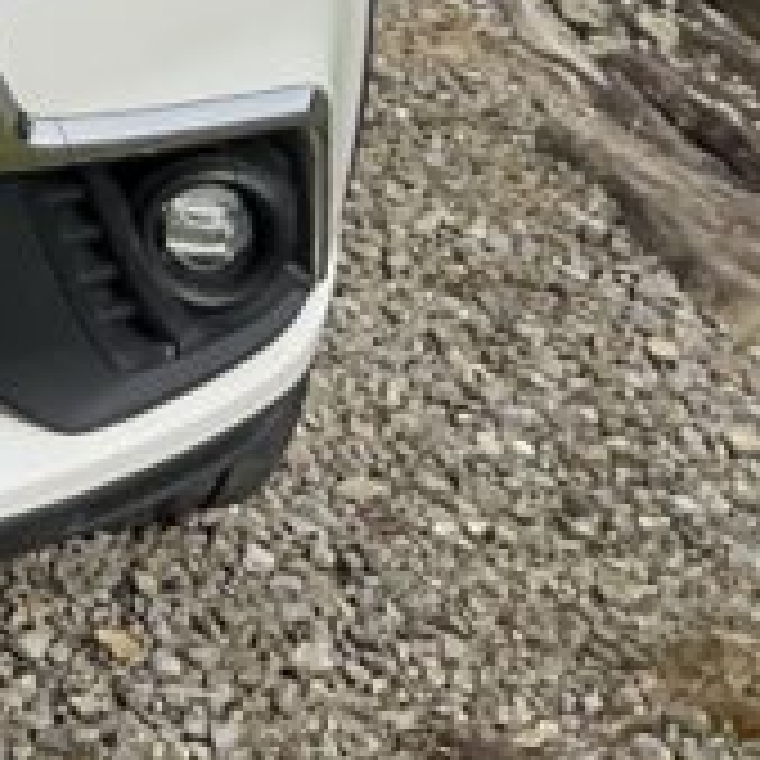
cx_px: -773
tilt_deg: -3.9
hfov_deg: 10.4
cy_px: -989
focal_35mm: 155
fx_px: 3850
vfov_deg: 10.0
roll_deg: -2.0
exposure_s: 1/2427
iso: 16
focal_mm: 3
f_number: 1.8
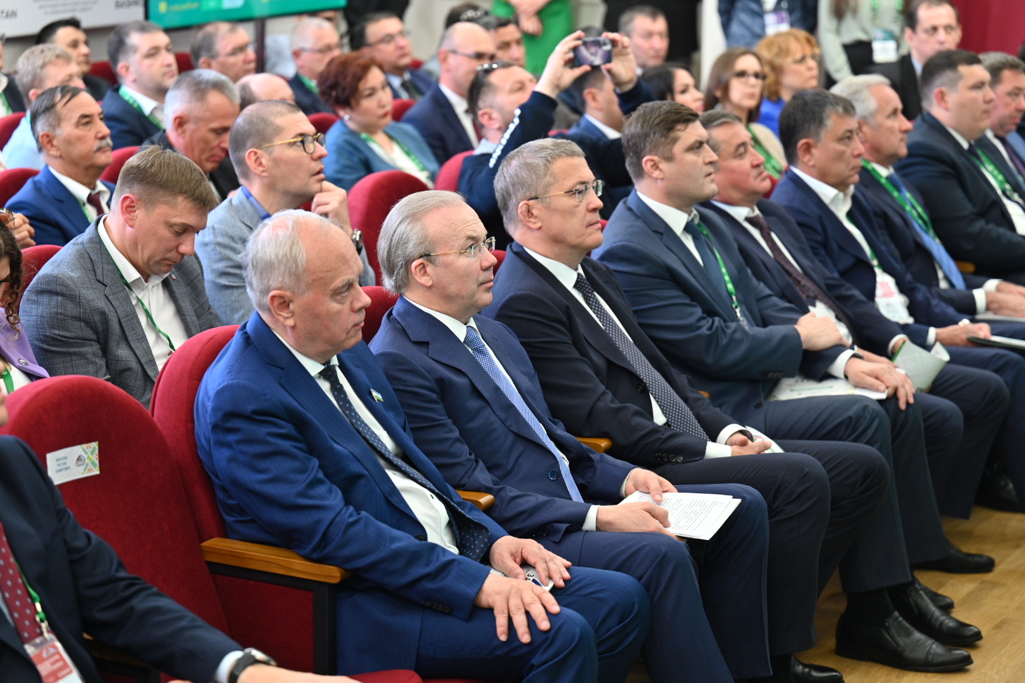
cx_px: 512
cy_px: 342
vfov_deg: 16.3
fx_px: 2391
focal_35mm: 84
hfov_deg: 24.2
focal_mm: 84
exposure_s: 1/160
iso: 1250
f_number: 2.8
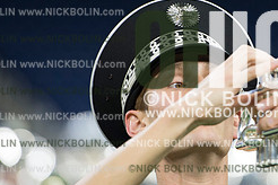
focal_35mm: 472
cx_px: 215
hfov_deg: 4.4
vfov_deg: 2.9
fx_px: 3645
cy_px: 64
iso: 2500
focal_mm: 200
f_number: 3.5
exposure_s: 1/1250
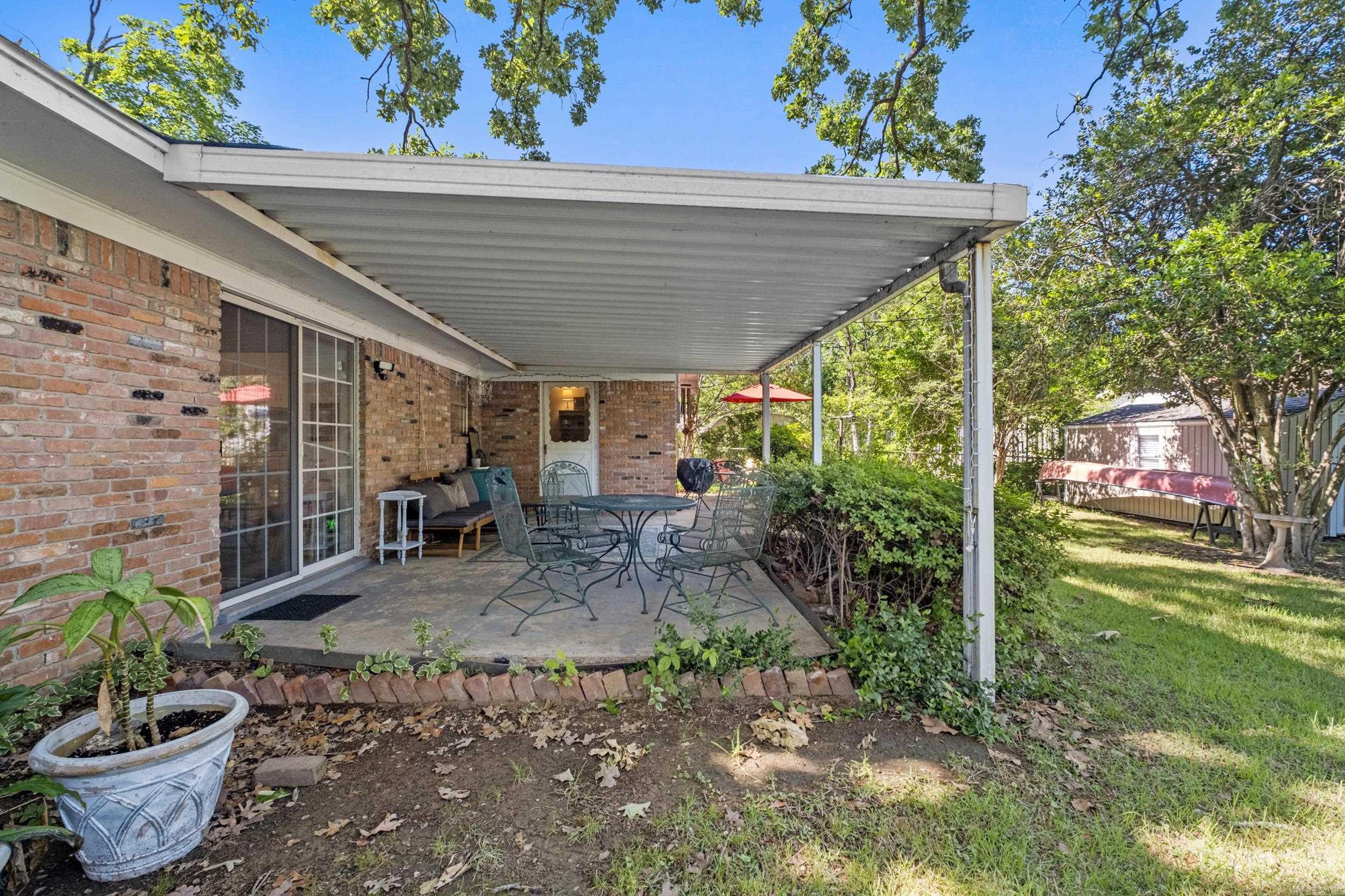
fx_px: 560
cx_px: 672
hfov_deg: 100.4
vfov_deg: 77.3
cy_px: 448
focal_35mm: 15
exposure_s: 1/25
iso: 400
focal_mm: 10
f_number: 7.1
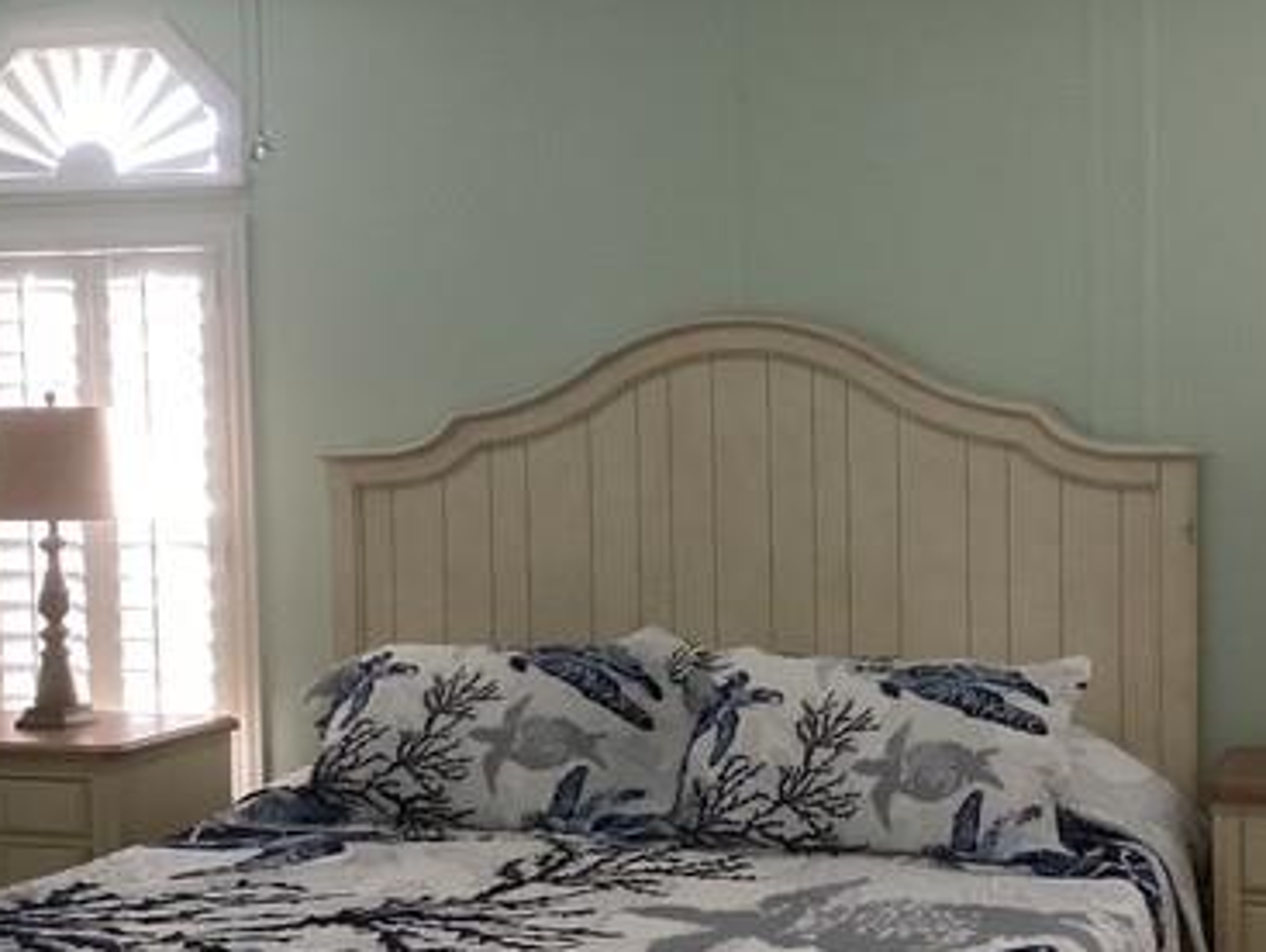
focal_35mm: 54
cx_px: 976
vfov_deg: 27.1
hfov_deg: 34.6
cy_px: 490
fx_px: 1977
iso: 250
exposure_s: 1/50
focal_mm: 3.3
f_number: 2.4
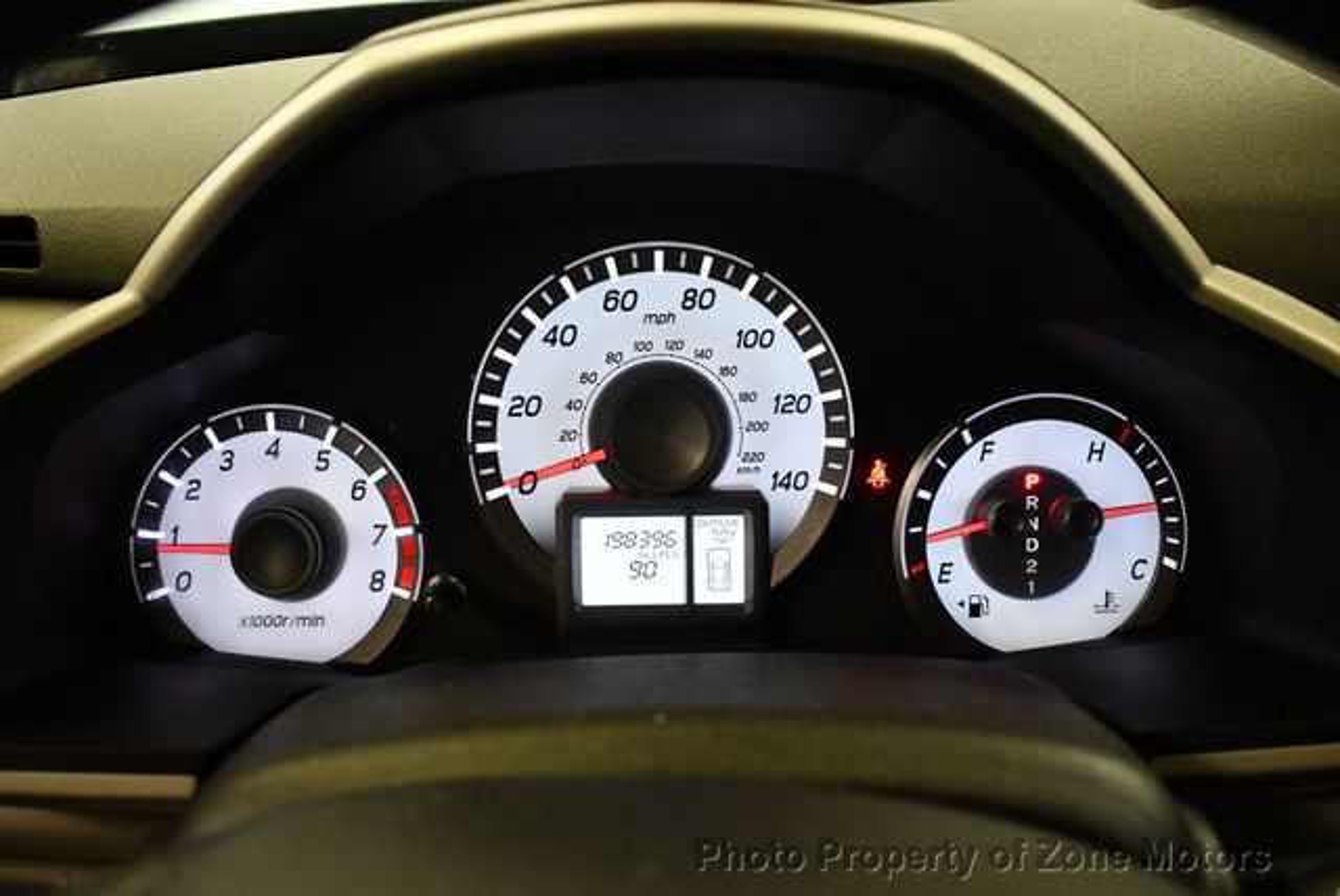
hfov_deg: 53.1
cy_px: 448
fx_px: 1341
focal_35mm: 36
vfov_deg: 36.9
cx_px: 670
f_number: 3.5
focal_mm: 18
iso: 2200
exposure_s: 1/125
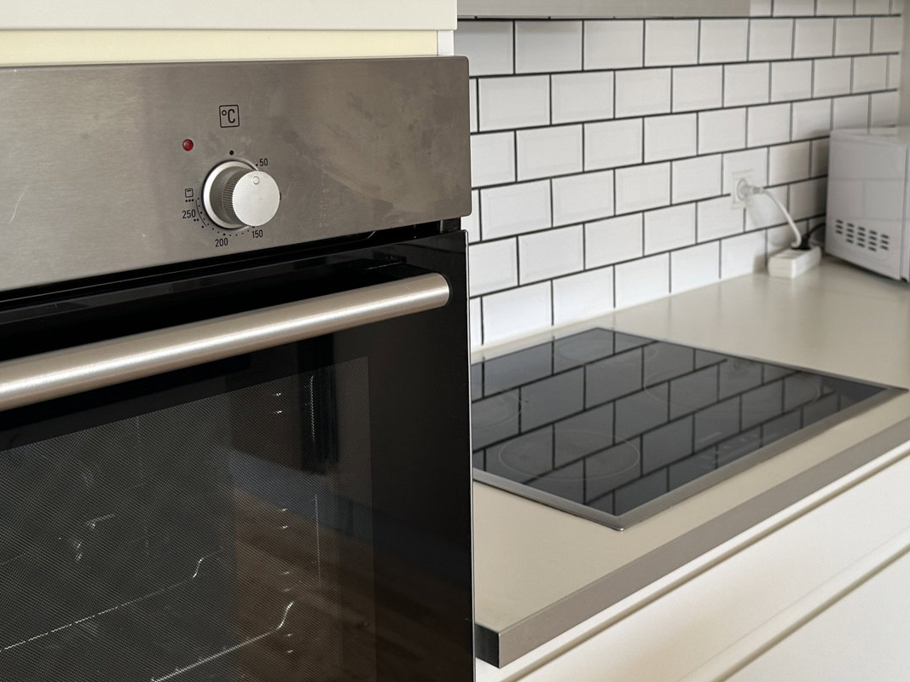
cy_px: 258
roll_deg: +0.9
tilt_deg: -10.1
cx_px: 536
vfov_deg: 32.0
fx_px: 1183
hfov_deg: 41.9
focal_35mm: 45
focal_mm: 6.86
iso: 80
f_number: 1.78
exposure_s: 1/121
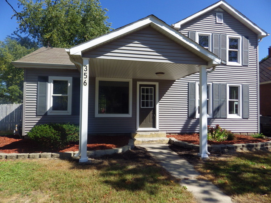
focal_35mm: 22
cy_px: 102
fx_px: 172
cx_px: 136
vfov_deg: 61.1
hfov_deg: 76.4
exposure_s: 1/1000
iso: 100
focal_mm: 4
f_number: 3.1
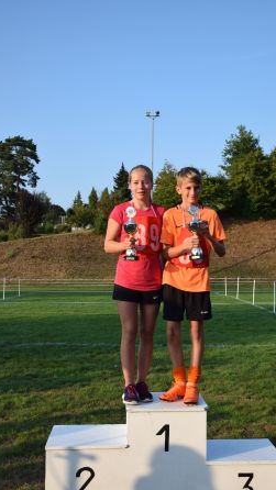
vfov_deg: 46.4
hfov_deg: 27.0
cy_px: 263
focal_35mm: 44
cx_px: 171
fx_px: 572
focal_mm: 26
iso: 400
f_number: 5
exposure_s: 1/1250
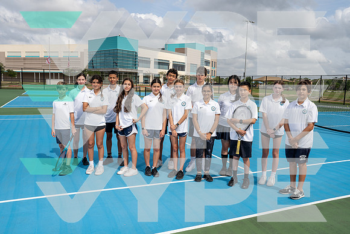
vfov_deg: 45.0
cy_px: 117
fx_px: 282
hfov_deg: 63.6
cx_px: 175
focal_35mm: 29
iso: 100
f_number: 9
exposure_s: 1/250
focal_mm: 29
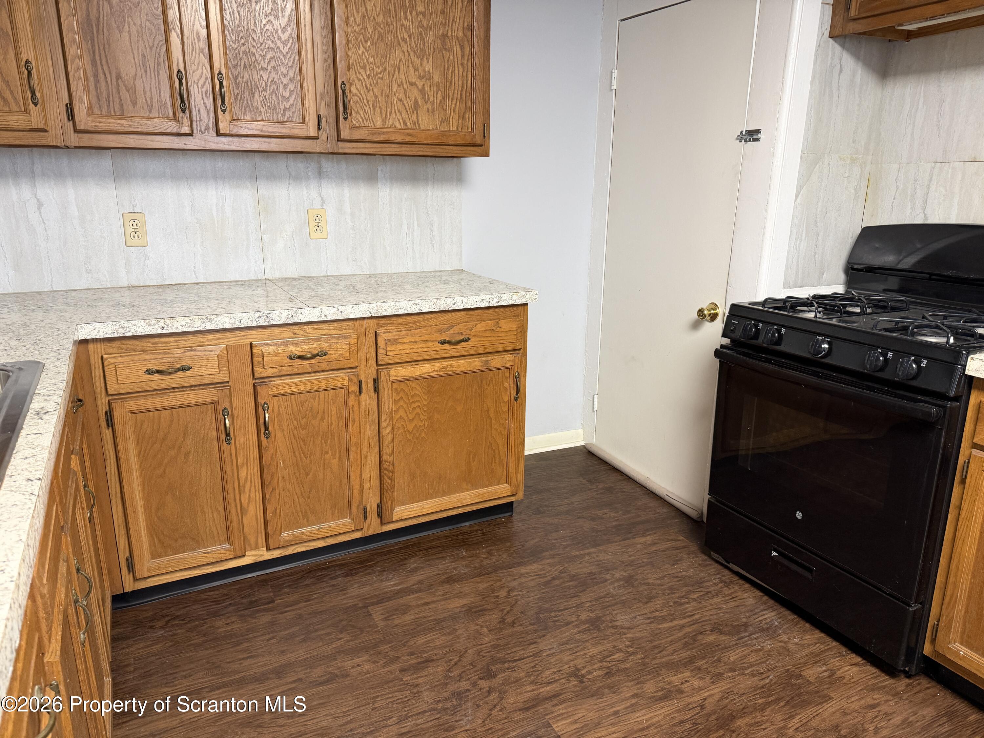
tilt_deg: -15.1
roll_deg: +0.0
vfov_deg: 56.8
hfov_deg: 71.6
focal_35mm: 24
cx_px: 492
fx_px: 682
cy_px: 369
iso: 320
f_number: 1.78
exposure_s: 1/60
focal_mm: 6.76
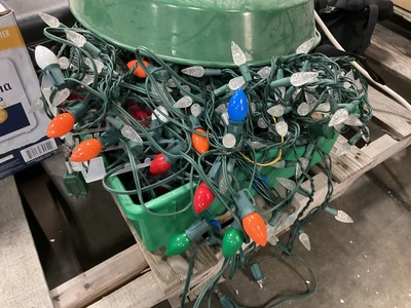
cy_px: 154
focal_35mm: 29
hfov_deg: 61.7
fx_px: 344
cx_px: 206
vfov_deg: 48.2
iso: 400
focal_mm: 3
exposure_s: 1/30
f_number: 1.8
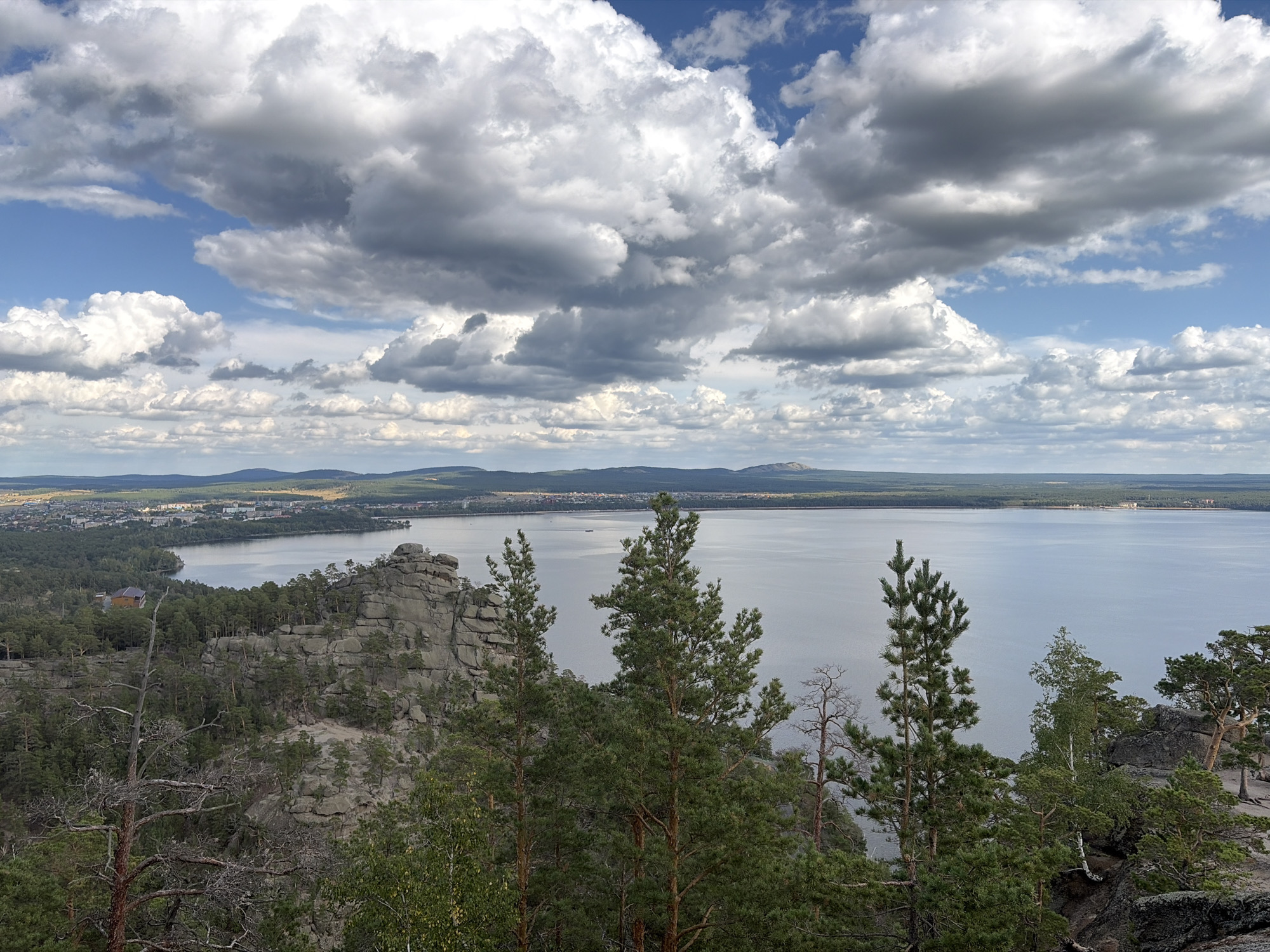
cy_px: 476
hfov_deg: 67.3
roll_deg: +0.9
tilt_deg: +0.3
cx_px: 635
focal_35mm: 26
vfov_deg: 53.1
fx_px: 954
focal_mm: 5.96
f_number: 1.6
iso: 64
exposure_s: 1/1848
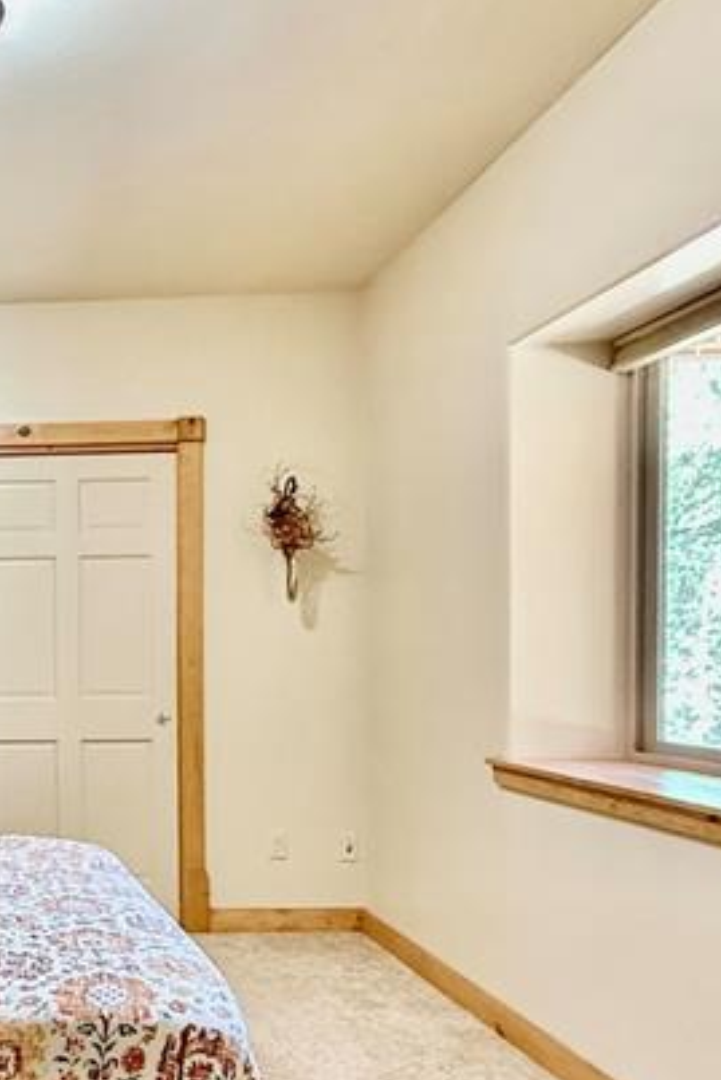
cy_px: 677
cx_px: -72
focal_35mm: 37
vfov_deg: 51.3
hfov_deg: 31.8
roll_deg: +0.1
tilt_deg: +0.0
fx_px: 1111
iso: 800
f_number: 2.2
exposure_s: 1/60
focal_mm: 2.22
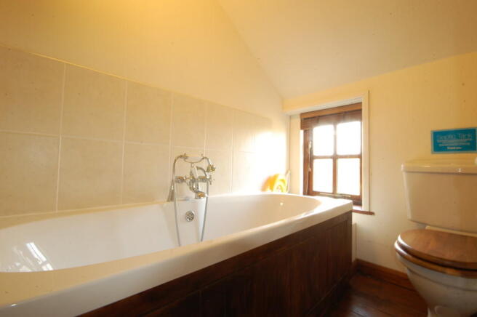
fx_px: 199
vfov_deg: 77.2
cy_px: 158
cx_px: 238
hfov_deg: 100.4
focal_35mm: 15
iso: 200
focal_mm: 10
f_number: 22
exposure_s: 4
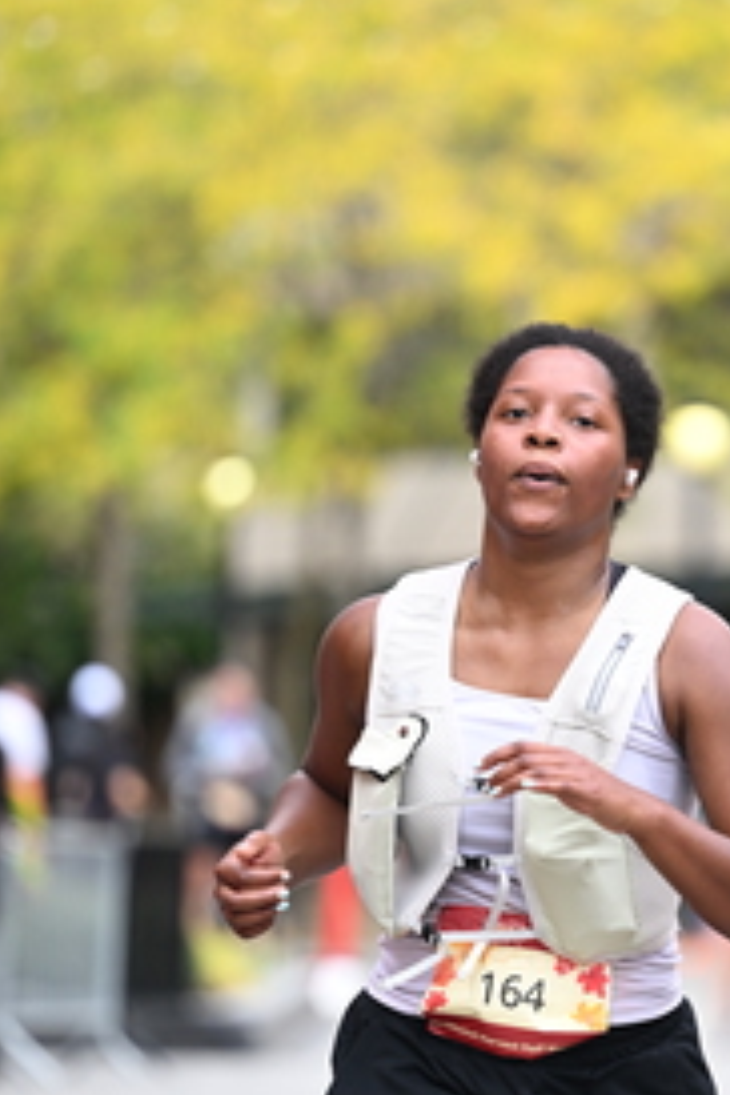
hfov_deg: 4.7
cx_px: 728
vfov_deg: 7.1
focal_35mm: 292
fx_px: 8881
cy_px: 658
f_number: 2.8
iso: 640
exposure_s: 1/1600
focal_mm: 145
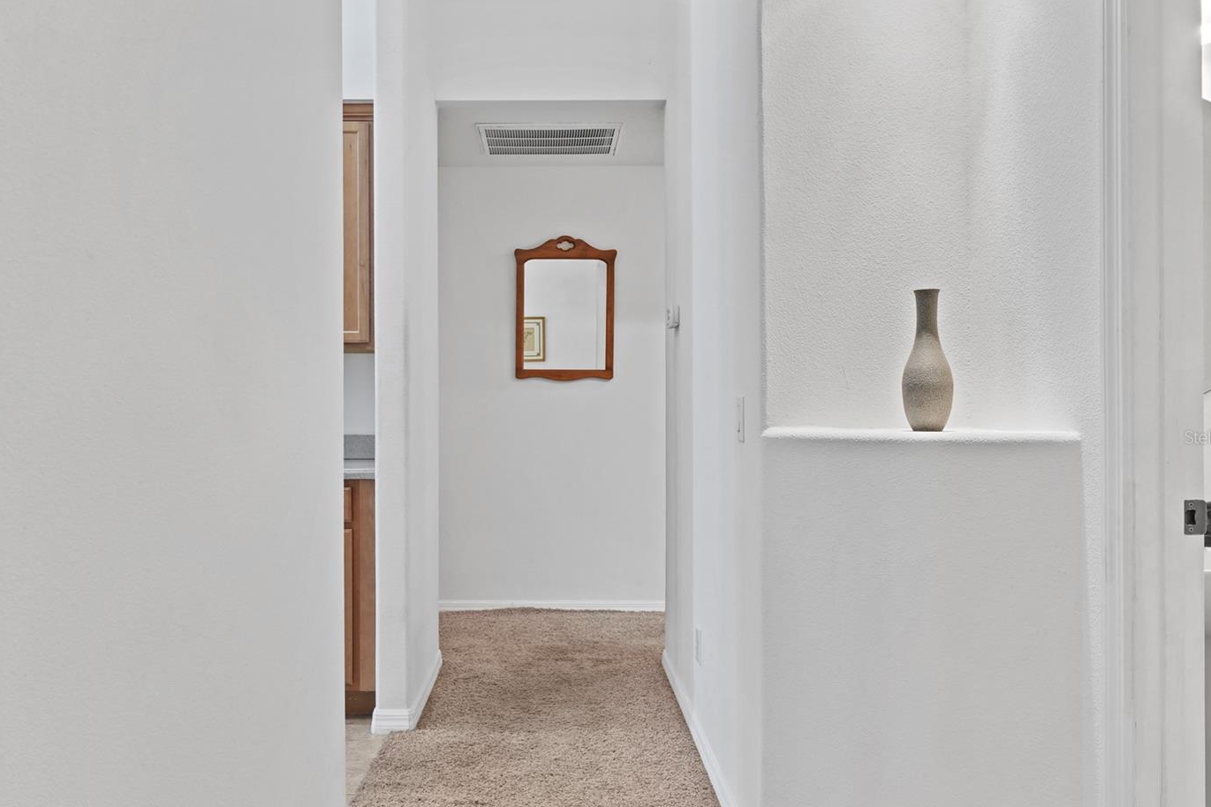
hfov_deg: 63.8
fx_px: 971
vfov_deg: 45.1
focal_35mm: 29
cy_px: 437
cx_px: 556
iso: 160
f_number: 4
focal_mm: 16.5
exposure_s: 1/4
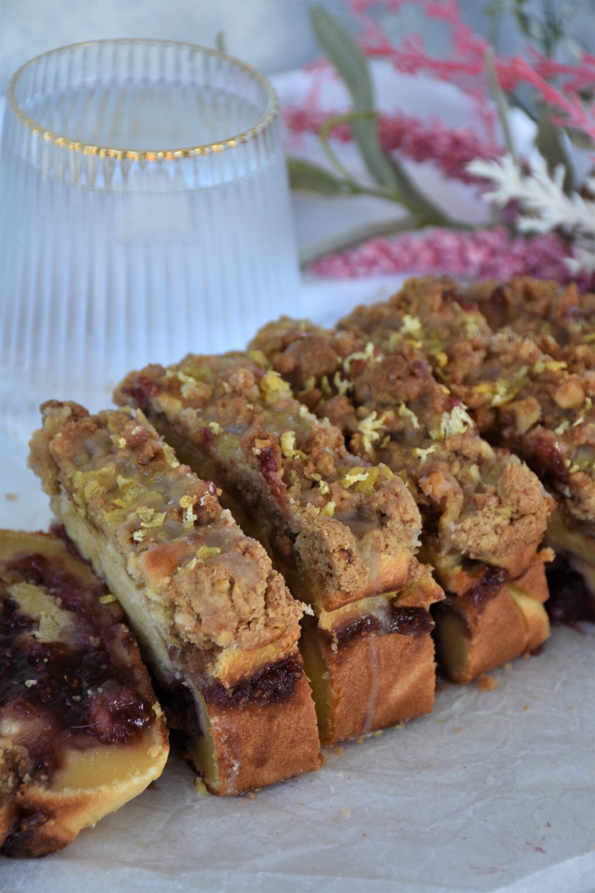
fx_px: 2975
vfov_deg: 17.1
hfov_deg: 11.4
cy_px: 446
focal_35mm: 120
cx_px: 298
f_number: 6.3
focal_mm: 80
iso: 200
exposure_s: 1/60
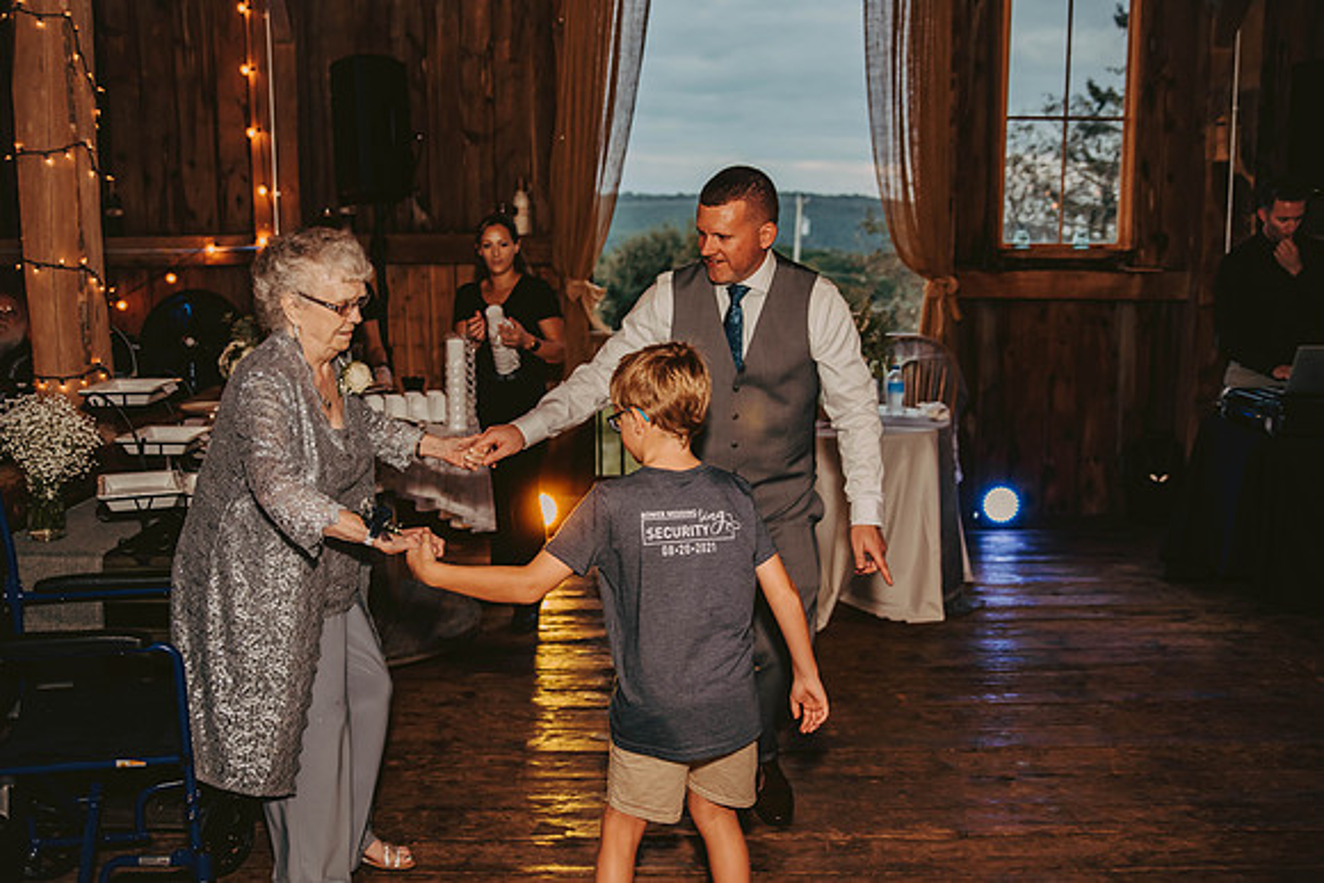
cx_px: 662
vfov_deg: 37.9
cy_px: 442
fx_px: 1288
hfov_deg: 54.4
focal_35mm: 35
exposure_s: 1/200
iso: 800
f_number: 2.8
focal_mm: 32
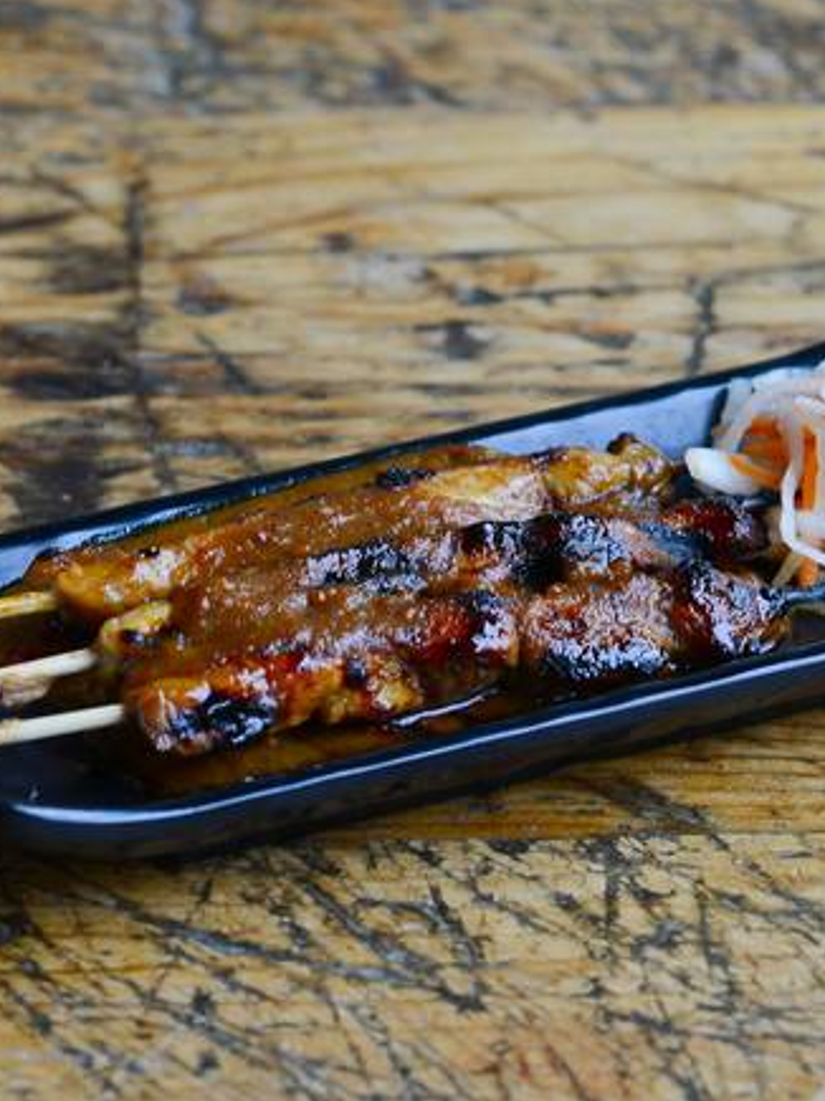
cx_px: 453
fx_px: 3942
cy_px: 547
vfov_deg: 15.9
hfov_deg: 11.9
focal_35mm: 124
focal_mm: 85
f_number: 5.6
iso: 400
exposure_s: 1/25
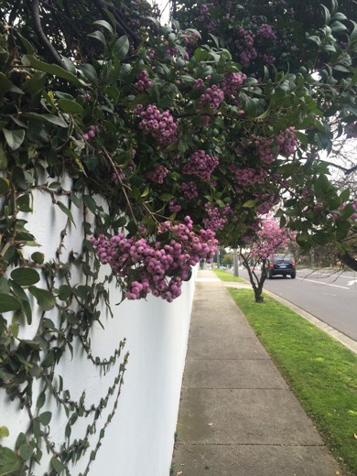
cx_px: 178
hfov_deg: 48.2
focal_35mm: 29
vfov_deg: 61.7
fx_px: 399
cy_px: 238
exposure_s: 1/176
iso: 32
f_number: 2.2
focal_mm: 4.15
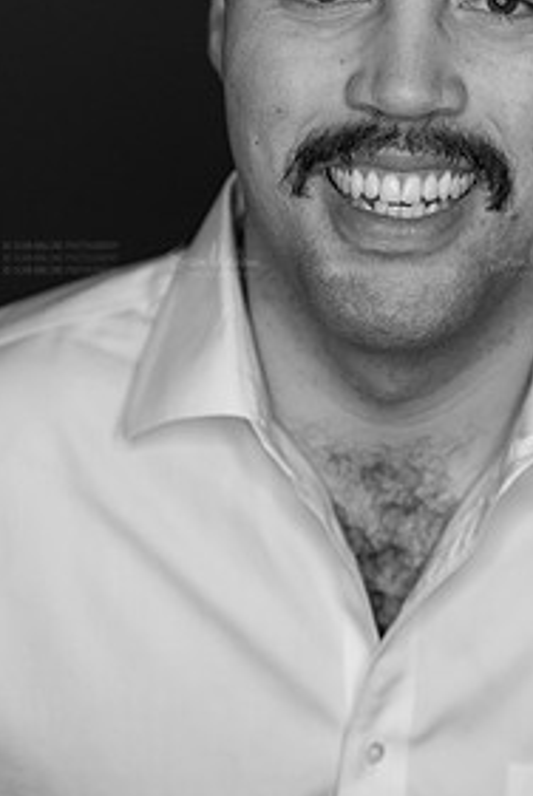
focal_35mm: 136
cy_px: 215
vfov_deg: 15.0
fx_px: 3013
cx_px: 380
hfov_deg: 10.1
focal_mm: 85
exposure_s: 1/640
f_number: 3.5
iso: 2000
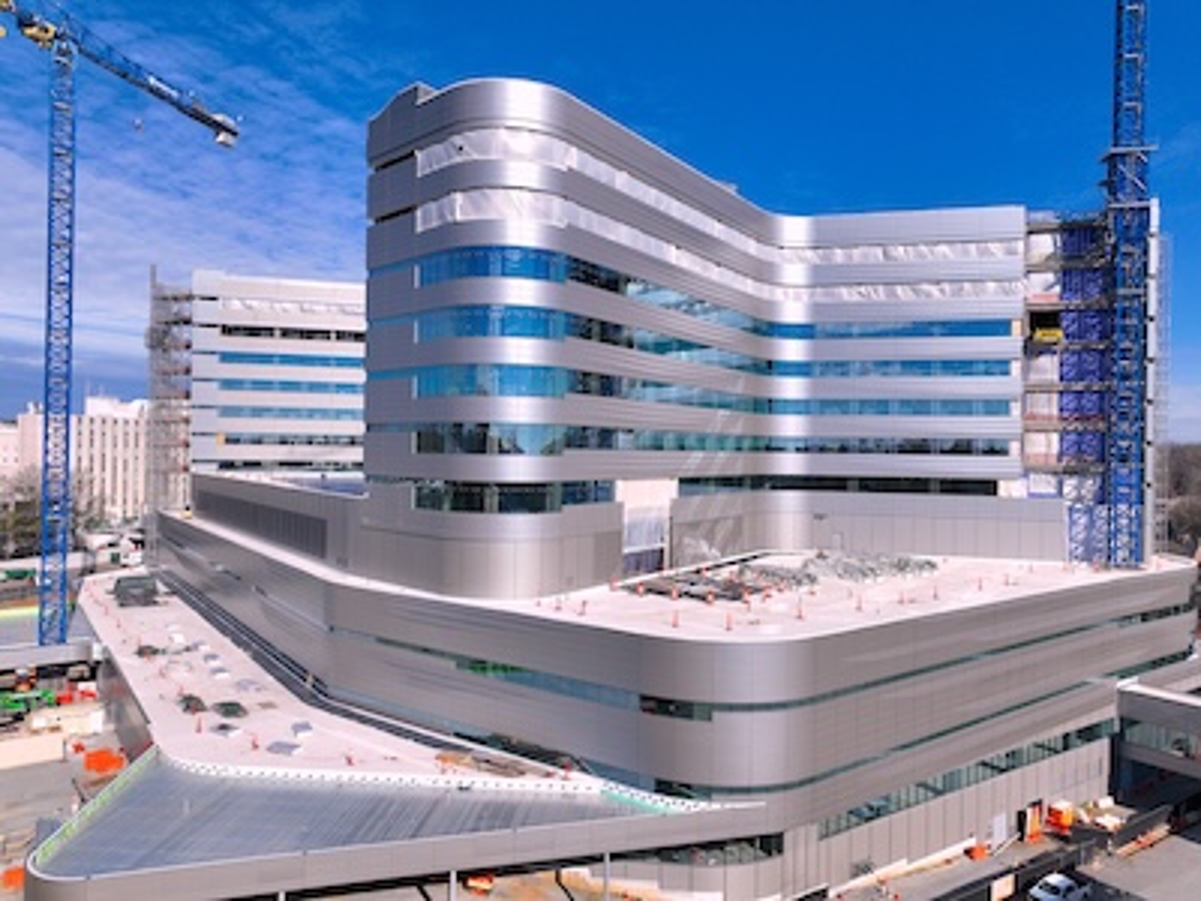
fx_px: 833
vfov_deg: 56.8
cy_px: 450
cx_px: 600
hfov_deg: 71.6
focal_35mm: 24
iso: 100
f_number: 2.8
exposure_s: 1/3200
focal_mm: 12.29
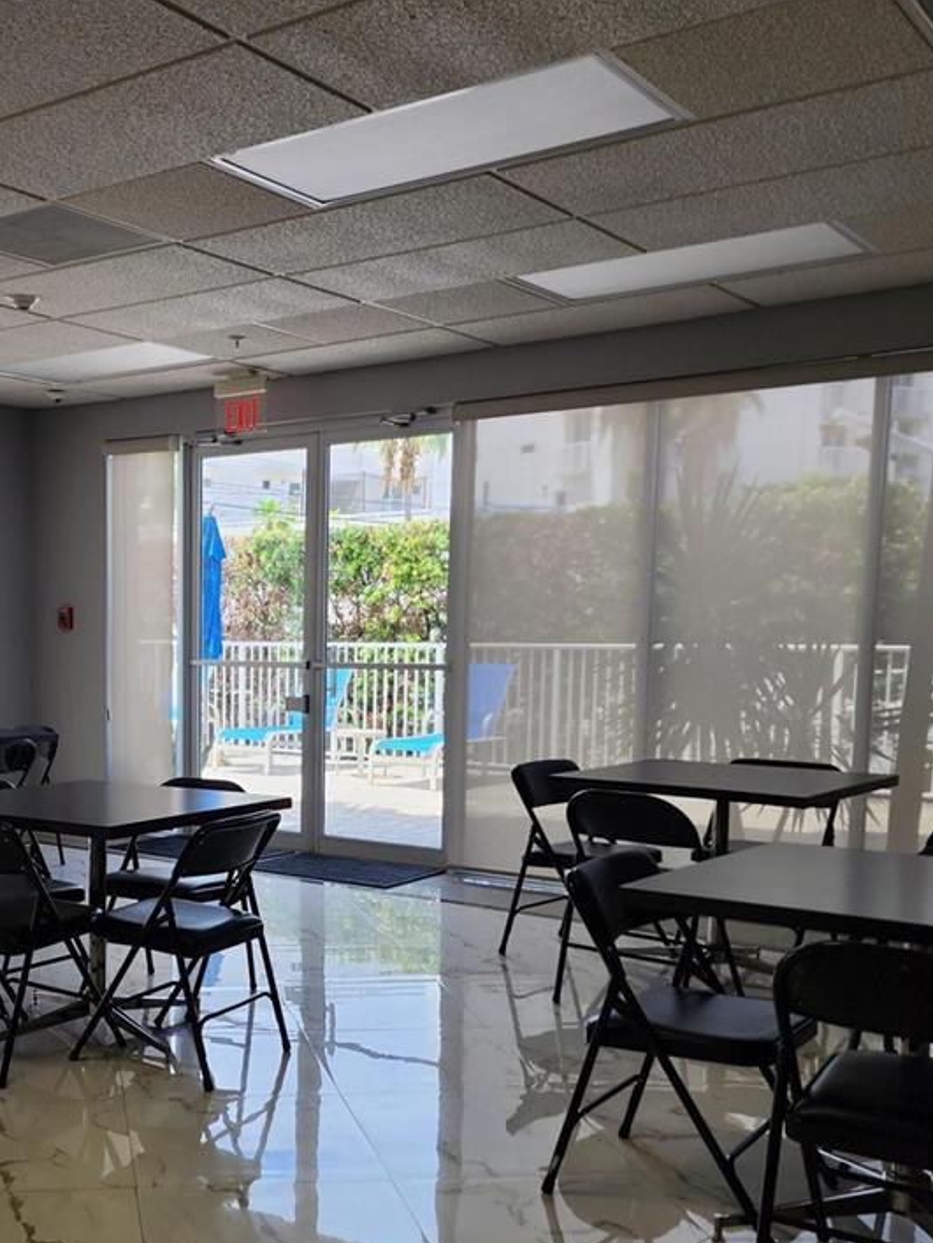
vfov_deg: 47.5
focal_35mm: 39
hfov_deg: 35.7
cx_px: 200
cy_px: 762
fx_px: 1402
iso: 20
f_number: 1.8
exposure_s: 1/120
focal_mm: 6.4
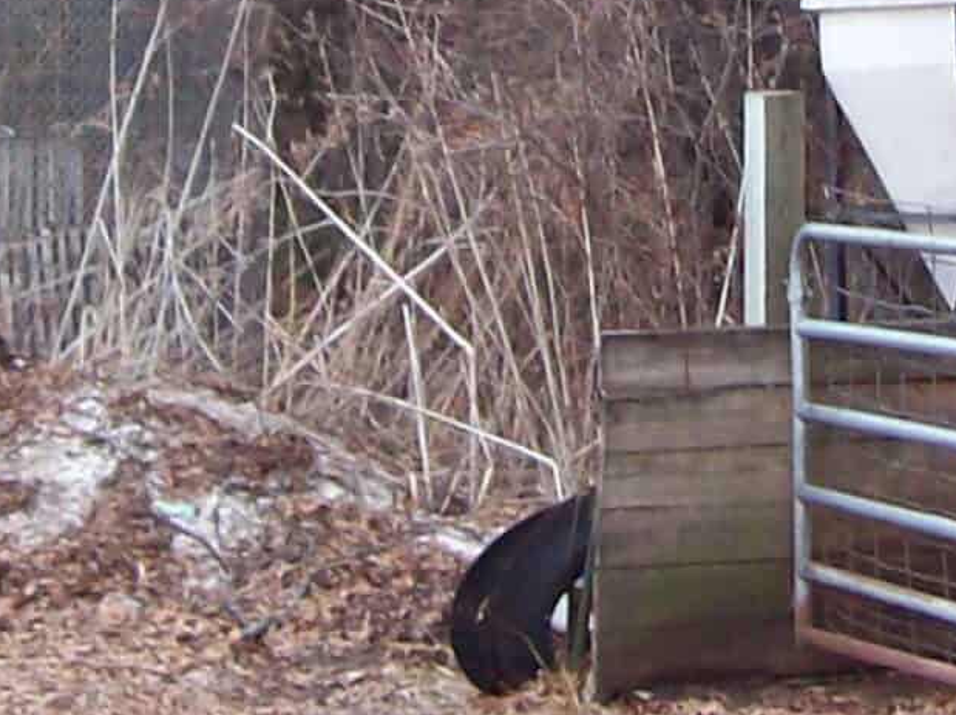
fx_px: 4111
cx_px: 726
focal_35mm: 149
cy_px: -395
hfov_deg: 13.2
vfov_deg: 9.6
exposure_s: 1/91.4
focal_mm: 6
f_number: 2.7
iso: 80
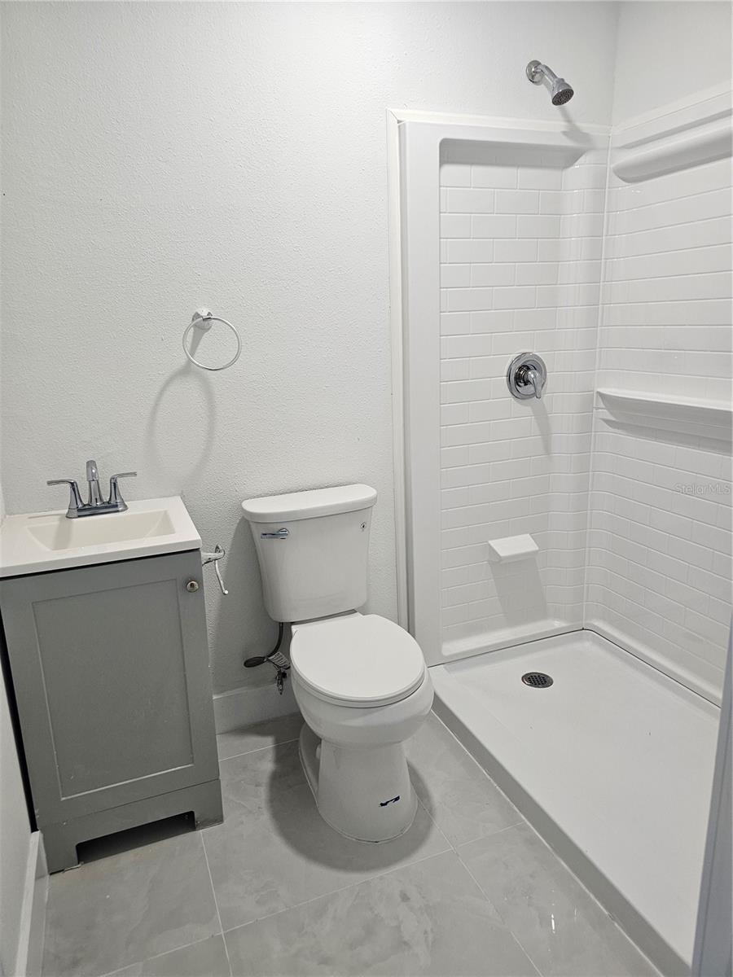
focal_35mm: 23
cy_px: 488
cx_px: 366
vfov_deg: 73.9
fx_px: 649
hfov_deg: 58.9
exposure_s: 1/120
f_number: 1.7
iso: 160
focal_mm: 6.3
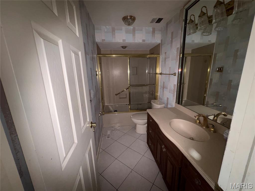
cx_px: 128
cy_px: 96
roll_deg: +1.4
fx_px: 103
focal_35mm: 14
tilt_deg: -13.3
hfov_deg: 102.1
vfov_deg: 85.7
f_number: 2.2
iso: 200
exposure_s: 1/18
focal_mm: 2.22
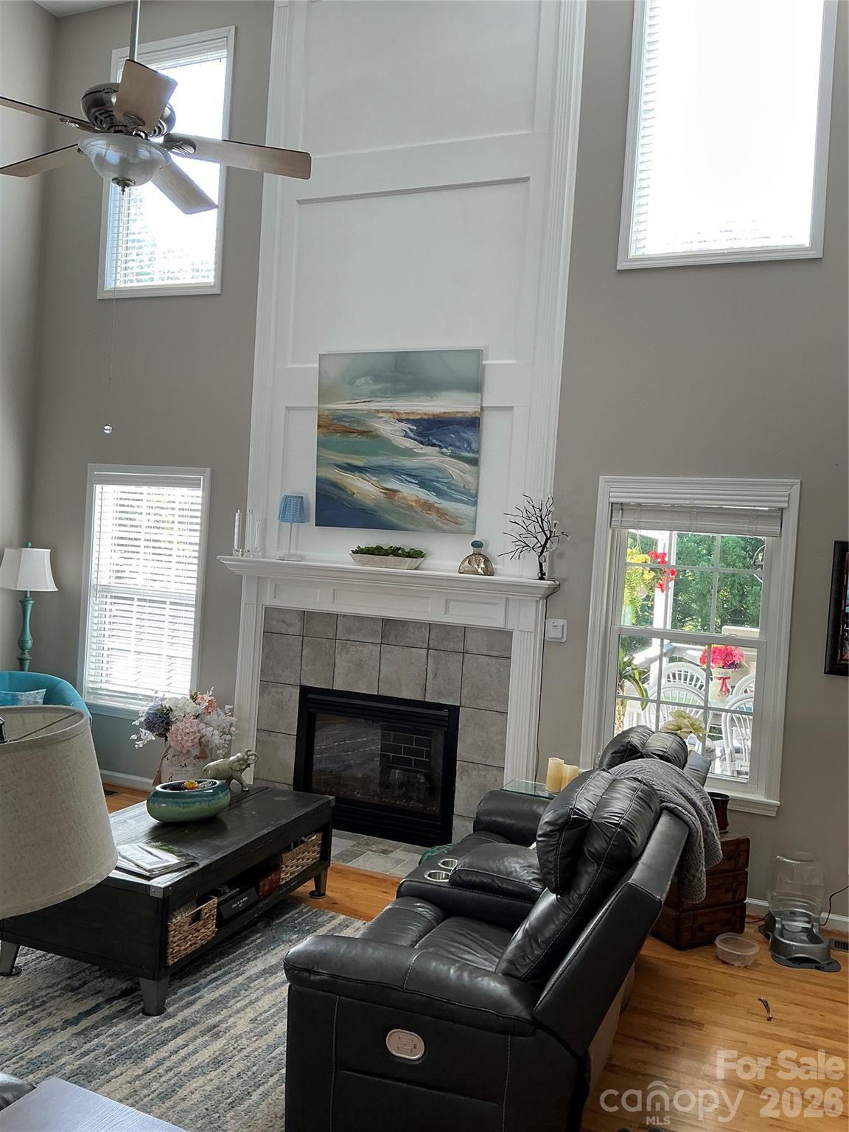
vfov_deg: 63.4
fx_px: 916
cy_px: 566
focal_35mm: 28
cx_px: 424
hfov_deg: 49.7
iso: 40
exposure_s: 1/120
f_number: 1.8
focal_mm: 3
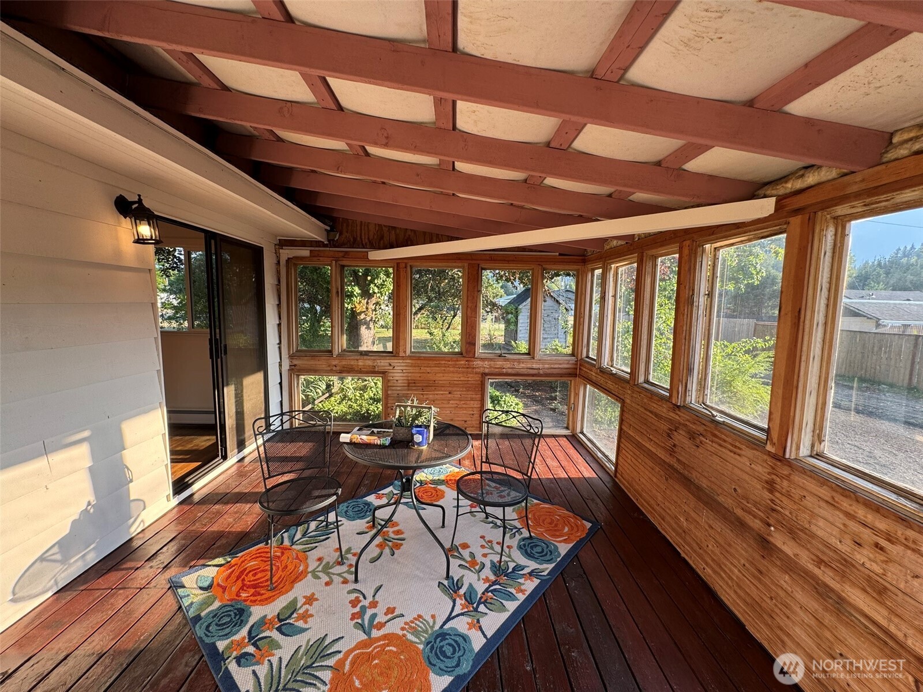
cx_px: 462
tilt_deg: -7.3
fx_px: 373
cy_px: 346
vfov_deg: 85.7
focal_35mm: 14
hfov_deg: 102.1
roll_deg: -2.0
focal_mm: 2.22
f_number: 2.2
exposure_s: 1/138
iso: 40
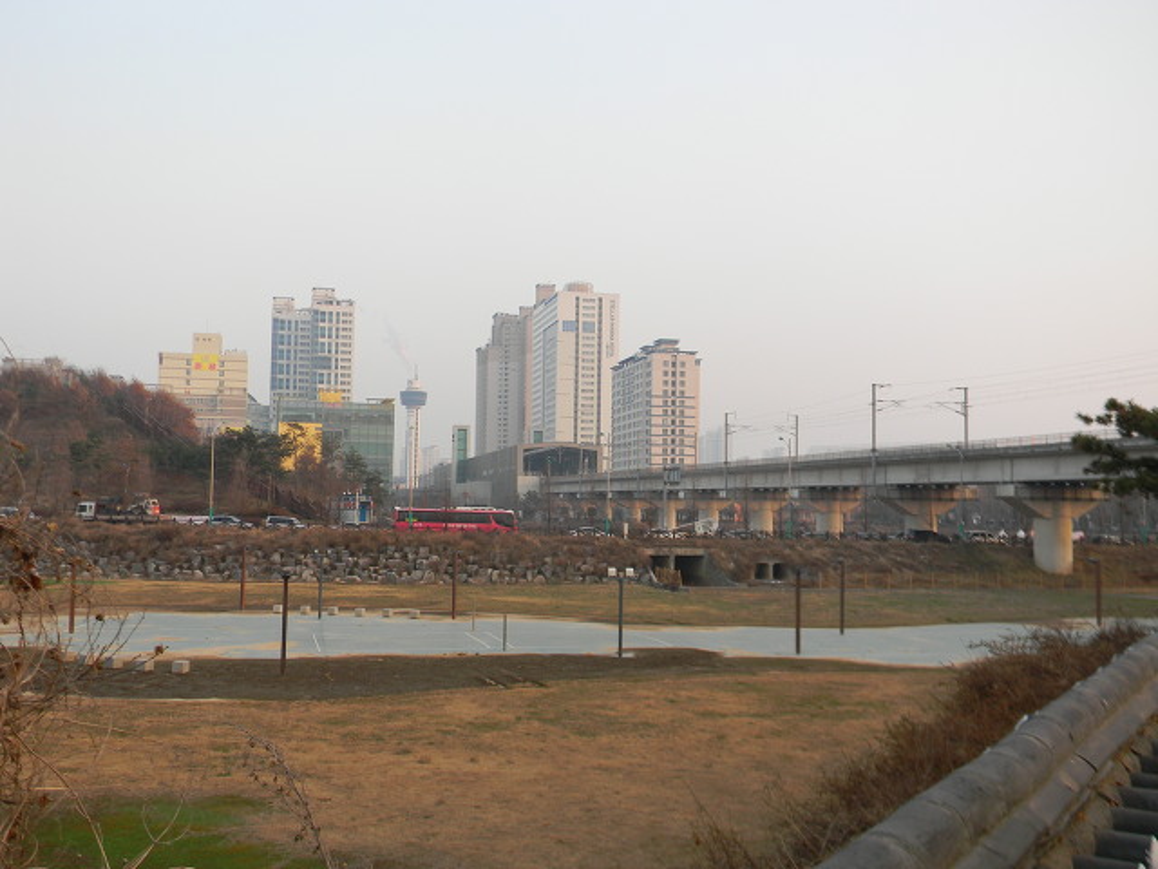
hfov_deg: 51.4
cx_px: 579
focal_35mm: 36
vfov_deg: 39.7
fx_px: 1204
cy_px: 434
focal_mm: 6.4
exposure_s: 1/84.1
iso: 80
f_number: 3.7
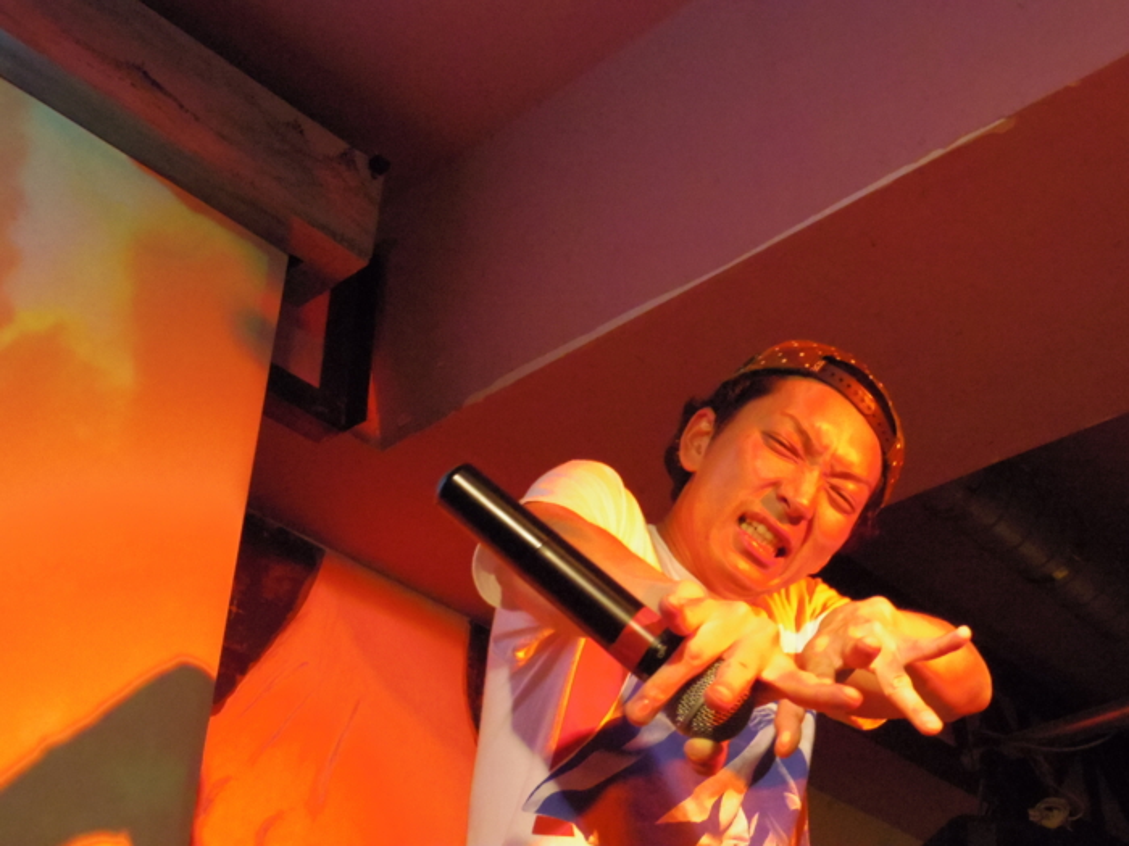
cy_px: 423
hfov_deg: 38.2
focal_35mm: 50
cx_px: 564
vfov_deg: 29.1
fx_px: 1631
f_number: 4.5
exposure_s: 1/100
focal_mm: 9
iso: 3200
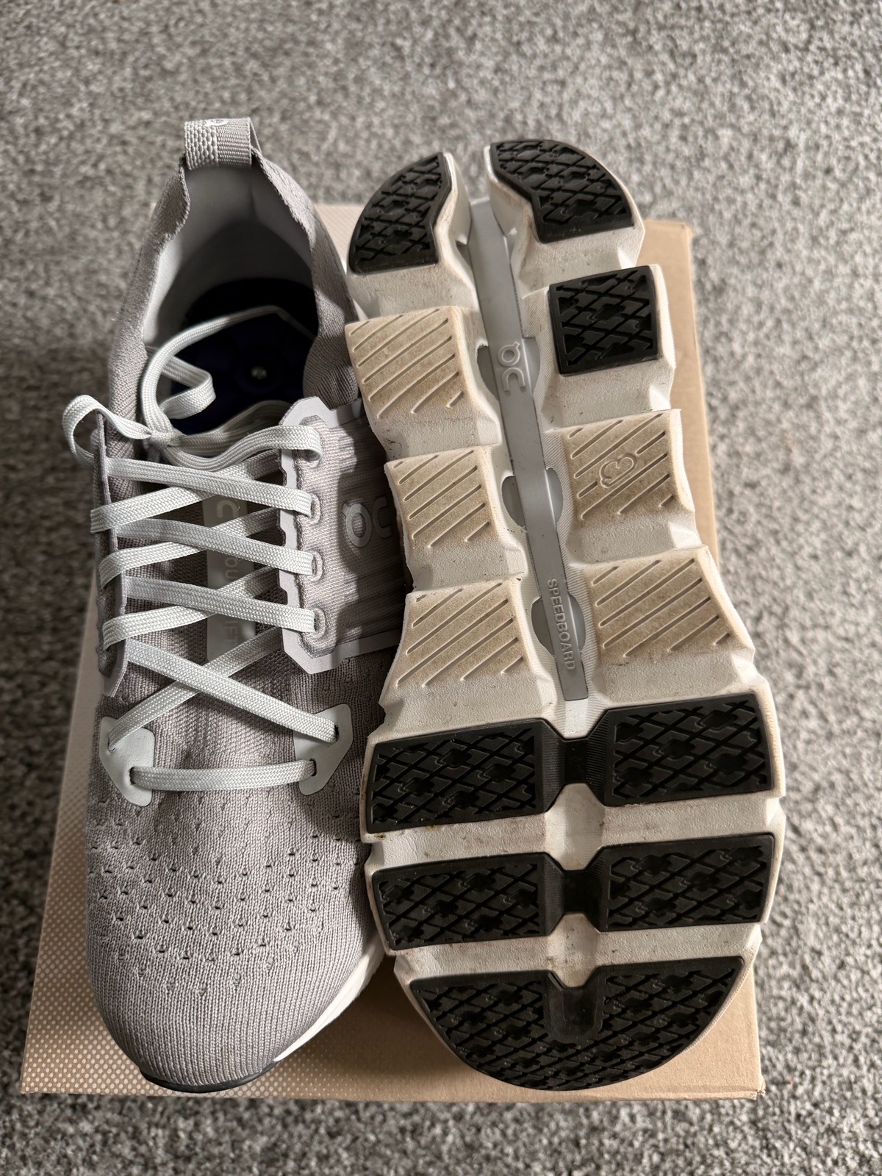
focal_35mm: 24
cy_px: 588
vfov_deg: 71.6
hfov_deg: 56.8
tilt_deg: -71.3
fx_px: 815
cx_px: 441
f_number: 1.78
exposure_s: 1/95
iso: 200
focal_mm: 6.76
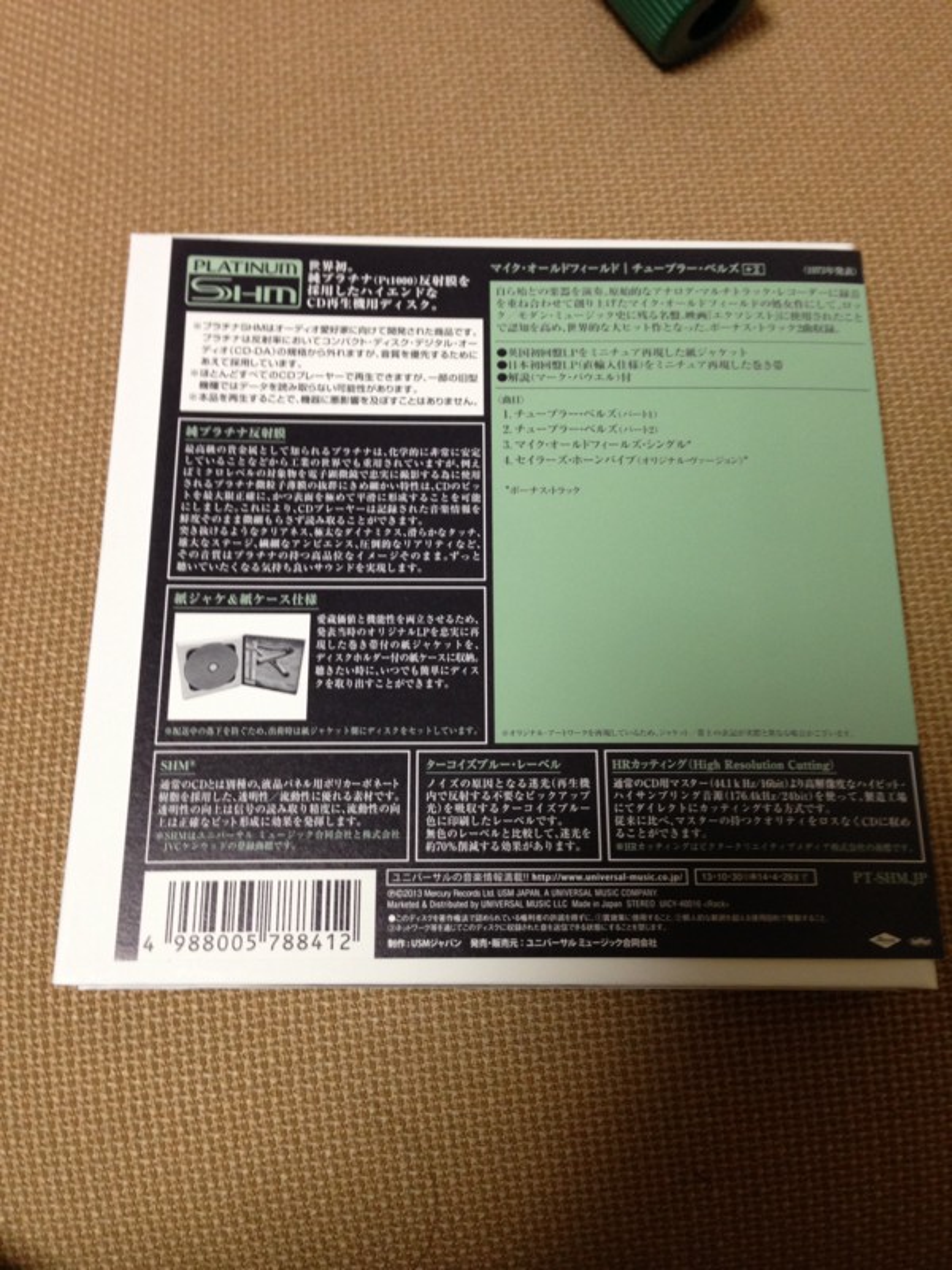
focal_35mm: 33
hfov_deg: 42.9
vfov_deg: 55.4
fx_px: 1210
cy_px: 635
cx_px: 476
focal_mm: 4.12
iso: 125
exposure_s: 1/20
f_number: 2.4
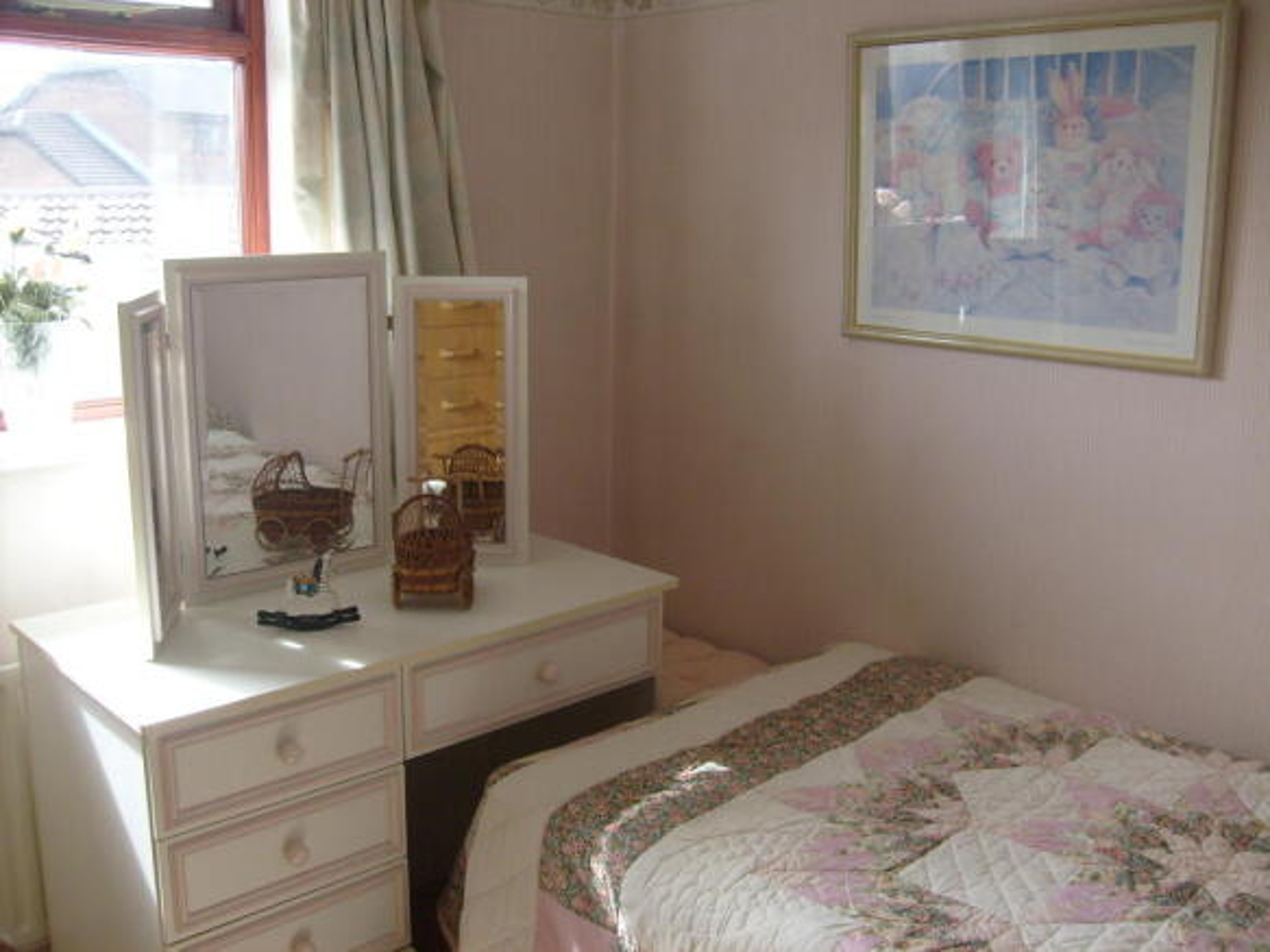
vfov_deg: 40.7
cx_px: 635
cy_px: 476
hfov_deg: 52.6
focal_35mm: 35
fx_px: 1284
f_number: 2.8
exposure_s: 1/125
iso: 80
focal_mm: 5.8
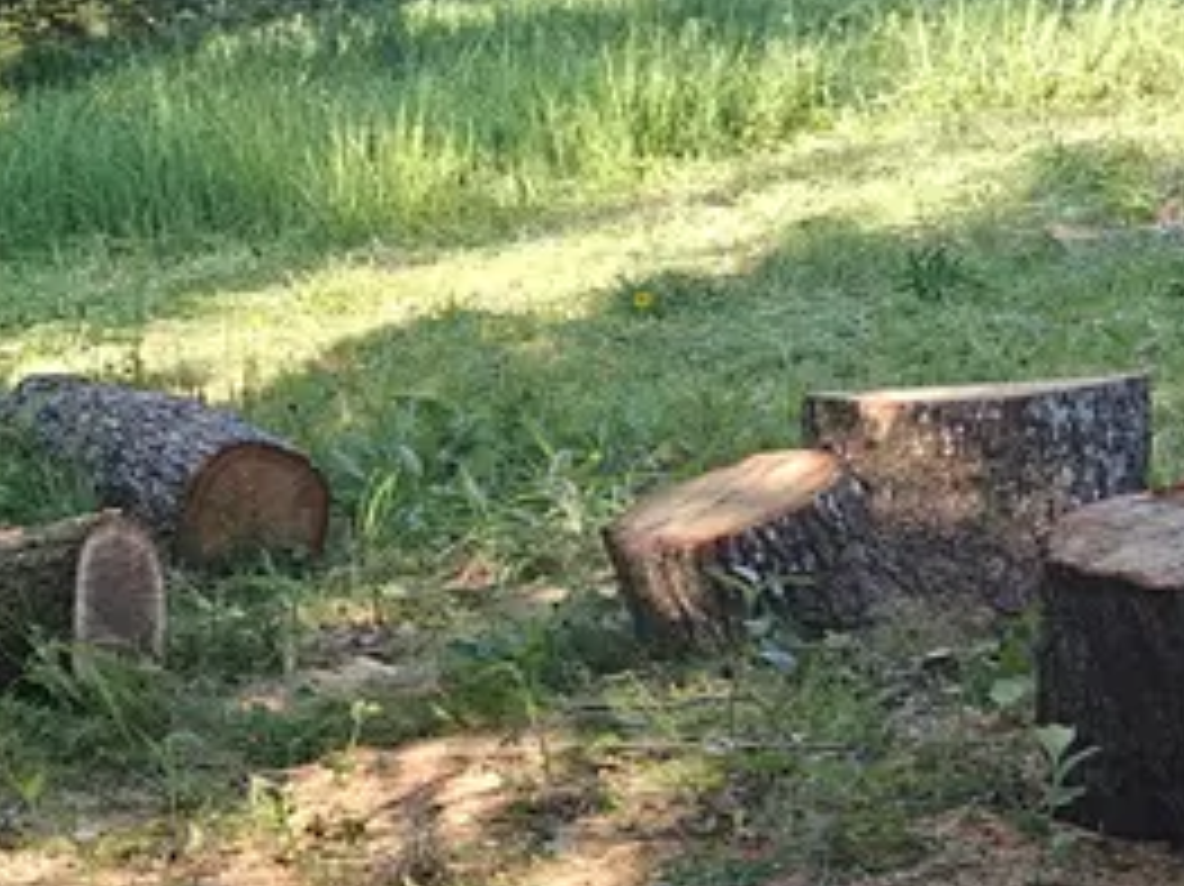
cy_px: 499
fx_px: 3590
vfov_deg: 14.1
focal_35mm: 105
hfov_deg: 18.0
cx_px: -122
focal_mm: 6.06
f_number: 1.6
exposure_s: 1/141
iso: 50
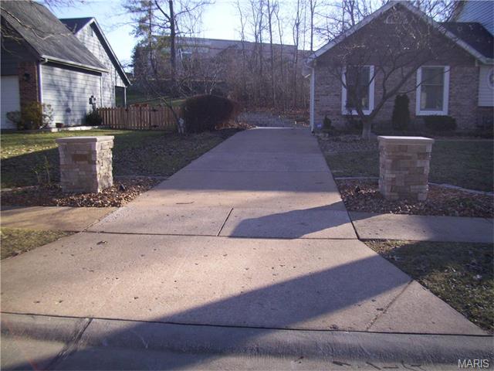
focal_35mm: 32
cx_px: 247
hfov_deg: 56.8
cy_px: 186
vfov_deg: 44.2
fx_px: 457
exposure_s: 1/400
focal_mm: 5.7
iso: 80
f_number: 2.9
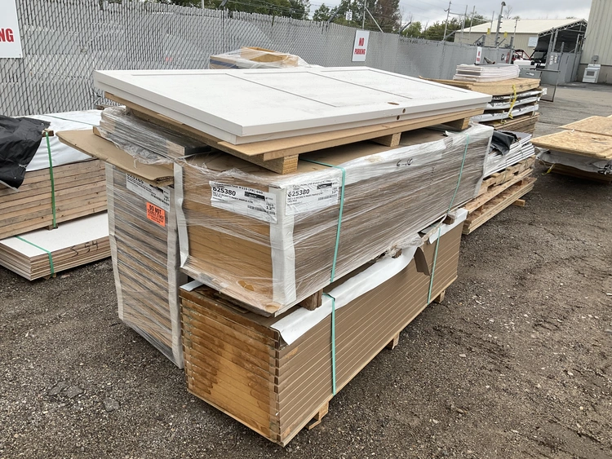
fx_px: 513
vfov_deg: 48.3
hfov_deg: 61.6
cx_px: 306
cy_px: 230
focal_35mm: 29
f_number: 1.8
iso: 20
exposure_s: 1/192
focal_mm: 3
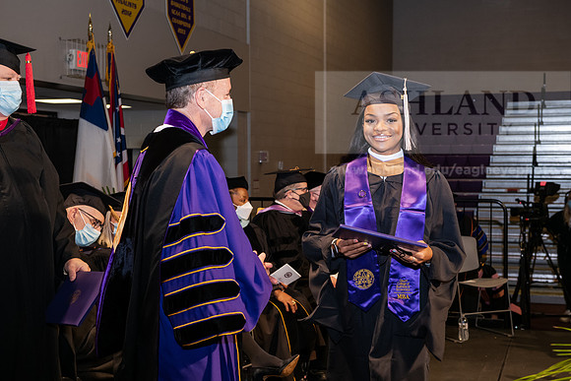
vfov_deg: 23.4
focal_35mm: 58
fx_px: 920
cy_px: 190
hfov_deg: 34.5
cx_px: 286
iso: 1600
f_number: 6.3
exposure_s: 1/200
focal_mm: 58
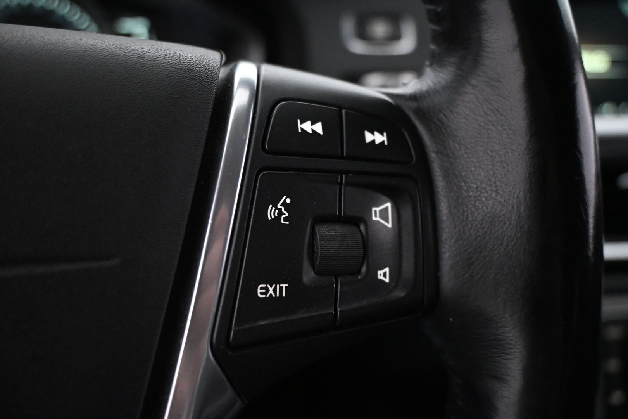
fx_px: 549
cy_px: 210
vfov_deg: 41.7
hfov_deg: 59.5
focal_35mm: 32
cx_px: 314
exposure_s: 1/60
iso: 5600
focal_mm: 21
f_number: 4
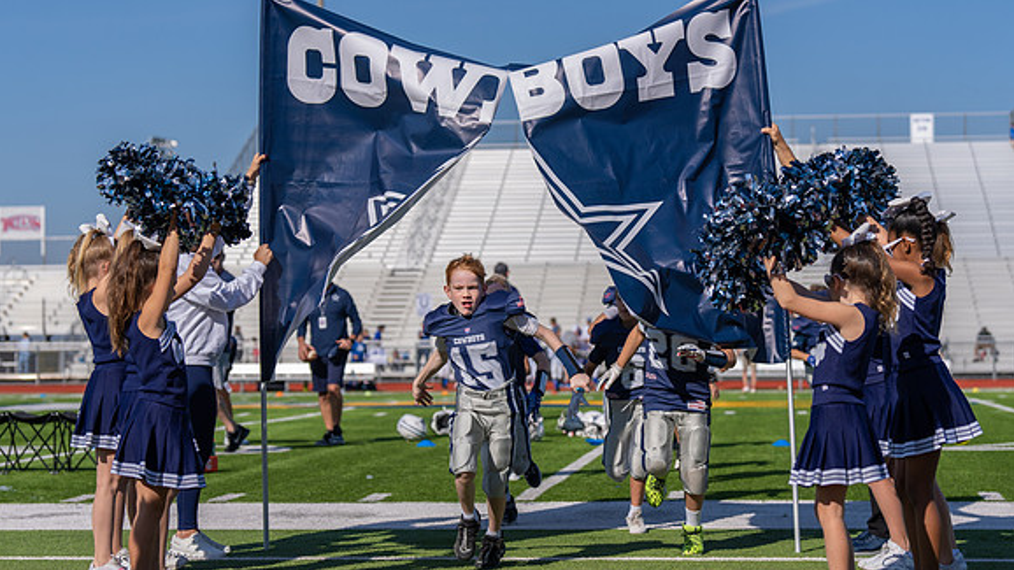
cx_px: 505
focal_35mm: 90
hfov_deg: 23.7
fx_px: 2420
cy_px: 315
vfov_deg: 13.4
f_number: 3.5
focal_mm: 79
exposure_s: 1/2500
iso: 125
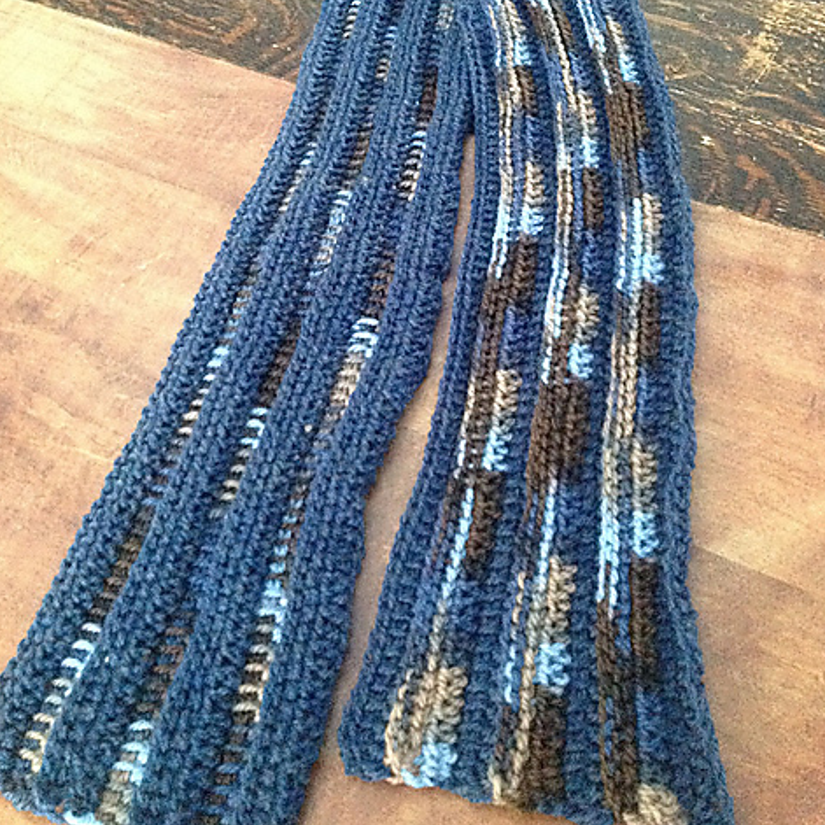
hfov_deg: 40.0
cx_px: 410
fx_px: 1132
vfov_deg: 39.7
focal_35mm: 42
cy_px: 307
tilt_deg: -51.3
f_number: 2.4
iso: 800
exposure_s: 1/15
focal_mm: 4.28
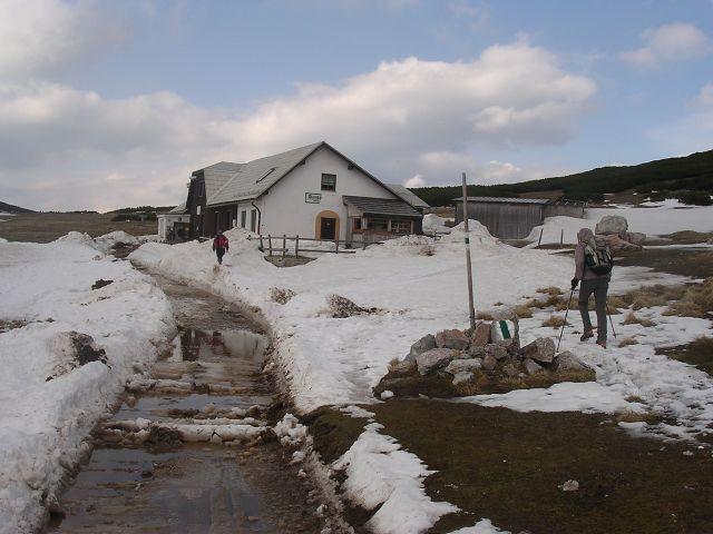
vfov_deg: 37.7
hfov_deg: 49.0
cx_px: 356
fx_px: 783
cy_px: 267
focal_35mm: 38
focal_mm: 5.8
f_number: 5.6
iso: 100
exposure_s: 1/302
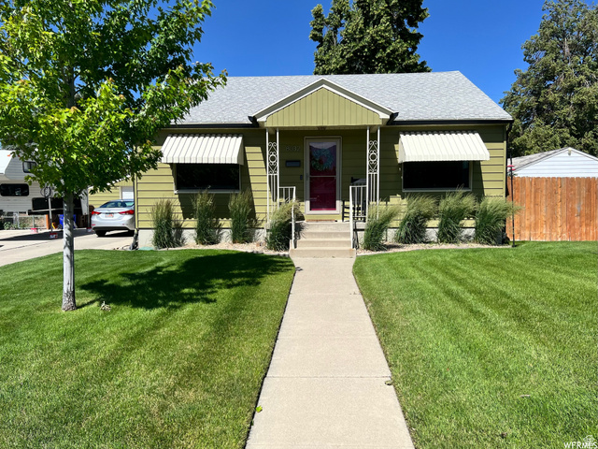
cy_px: 224
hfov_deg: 67.3
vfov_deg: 53.1
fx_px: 449
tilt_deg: -3.3
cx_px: 299
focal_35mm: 26
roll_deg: +0.0
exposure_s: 1/4630
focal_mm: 5.7
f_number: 1.5
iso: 50
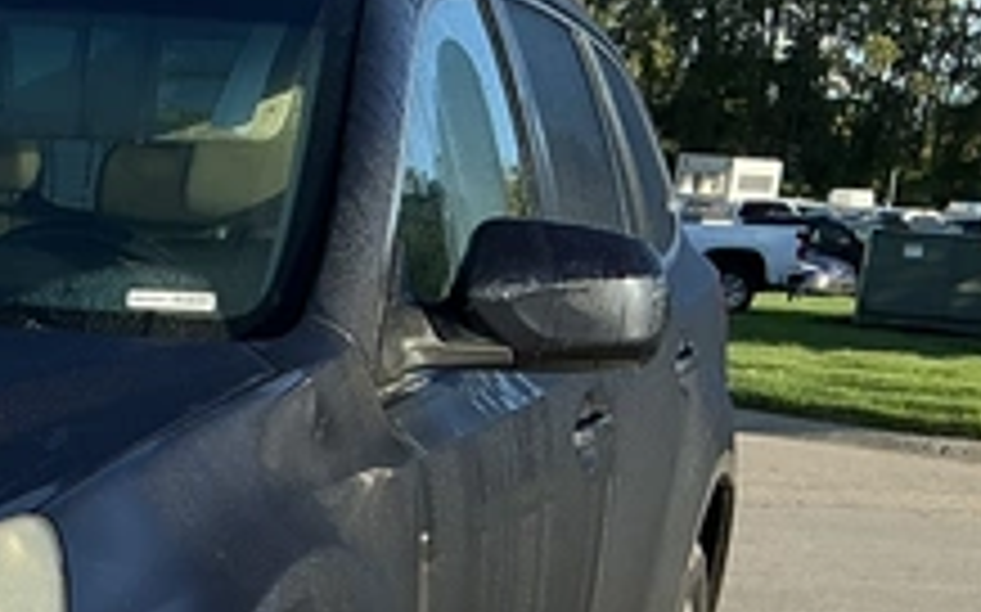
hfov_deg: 17.9
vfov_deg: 12.4
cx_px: -549
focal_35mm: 102
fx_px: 2726
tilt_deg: -11.5
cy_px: 799
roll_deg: -2.8
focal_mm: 3
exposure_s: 1/683
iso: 25
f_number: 1.8
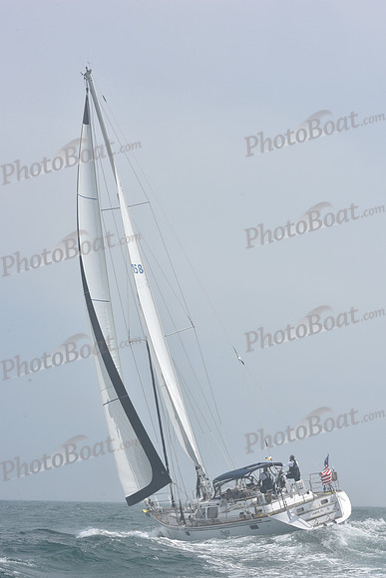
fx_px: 1125
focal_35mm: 70
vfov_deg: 28.8
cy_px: 289
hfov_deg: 19.5
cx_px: 193
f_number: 13
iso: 320
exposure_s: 1/800
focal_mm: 70
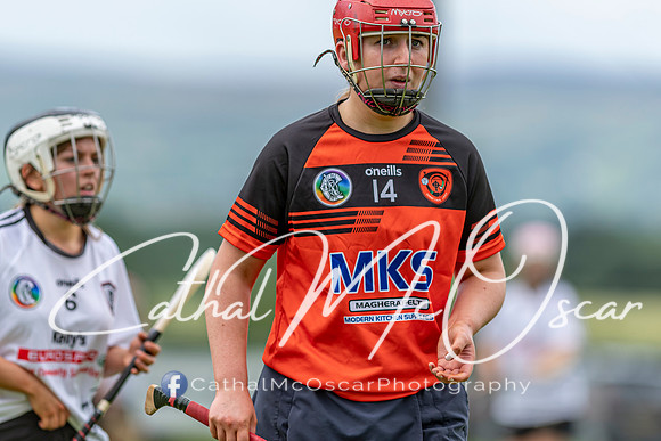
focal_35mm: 450
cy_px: 220
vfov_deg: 3.1
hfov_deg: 4.6
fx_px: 8264
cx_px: 330
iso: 100
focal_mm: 300
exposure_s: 1/1000
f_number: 2.8
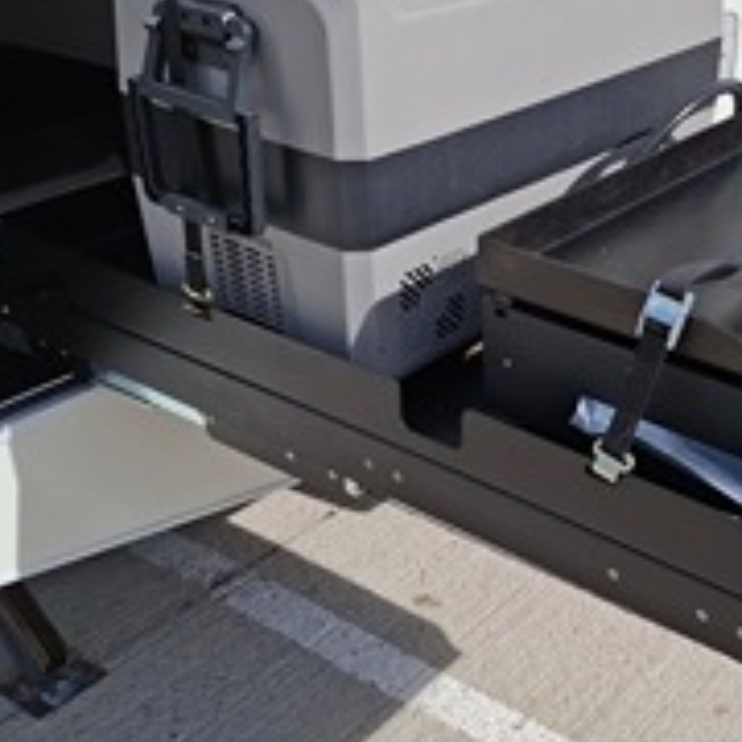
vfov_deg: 34.7
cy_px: 359
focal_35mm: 49
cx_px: 536
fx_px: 1188
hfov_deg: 34.1
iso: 32
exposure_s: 1/3676
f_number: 1.8
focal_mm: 4.69
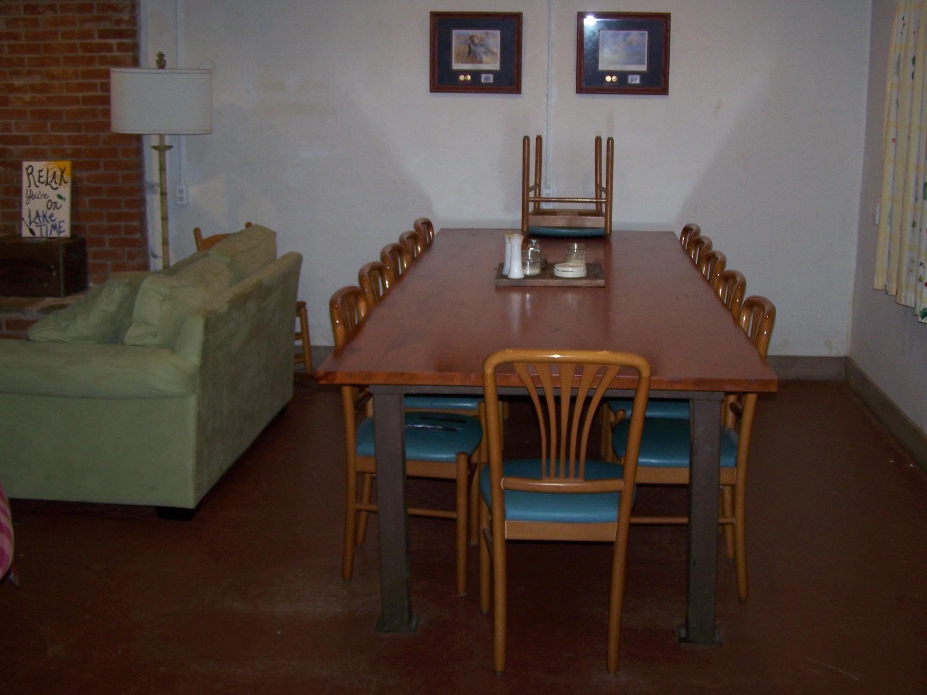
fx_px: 1125
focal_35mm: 42
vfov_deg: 34.3
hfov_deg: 44.7
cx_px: 506
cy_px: 316
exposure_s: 1/60
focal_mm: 6.3
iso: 80
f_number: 2.8
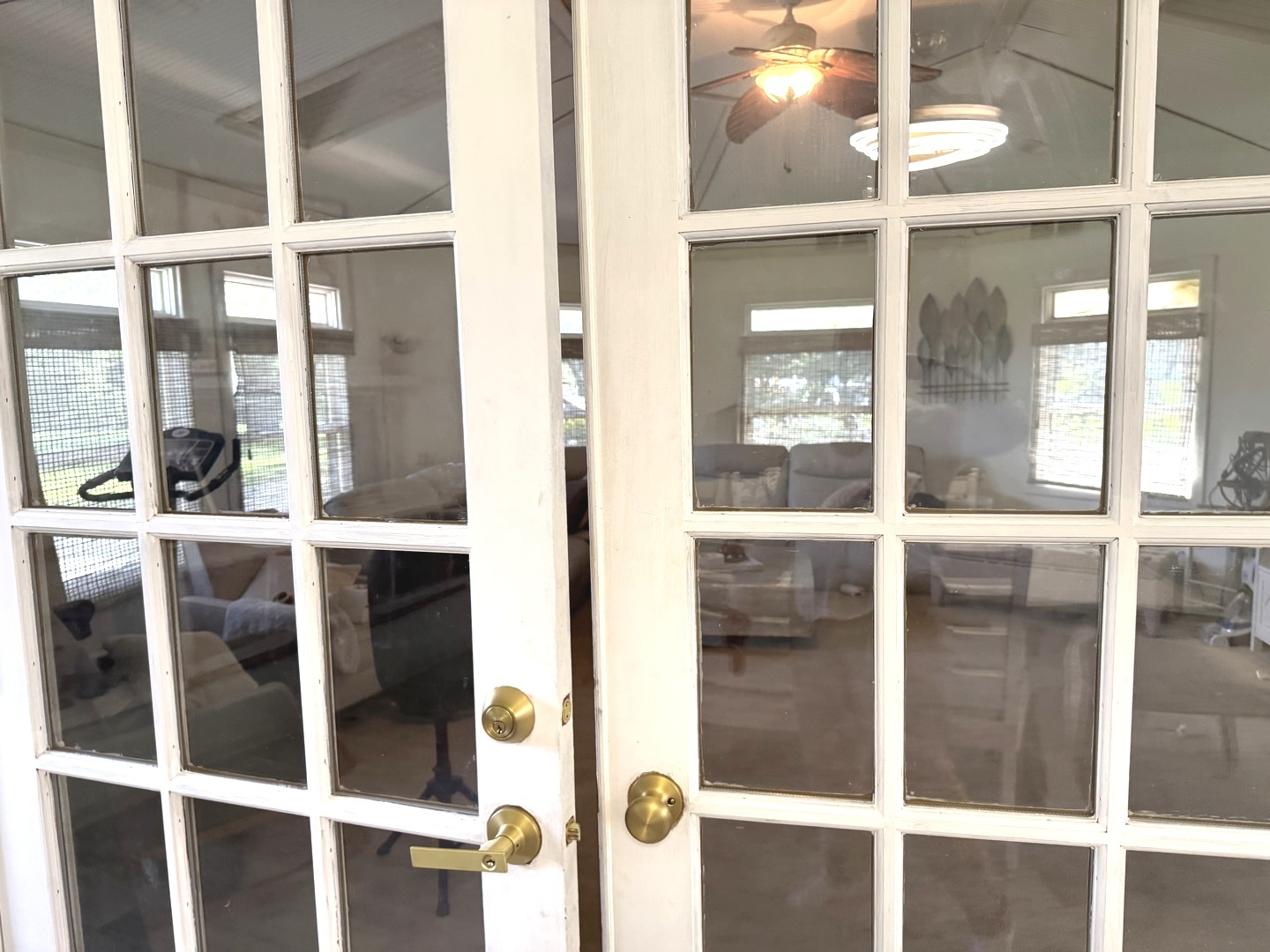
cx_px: 635
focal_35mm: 24
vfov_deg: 56.8
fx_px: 881
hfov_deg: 71.6
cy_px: 476
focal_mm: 6.76
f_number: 1.78
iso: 200
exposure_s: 1/120
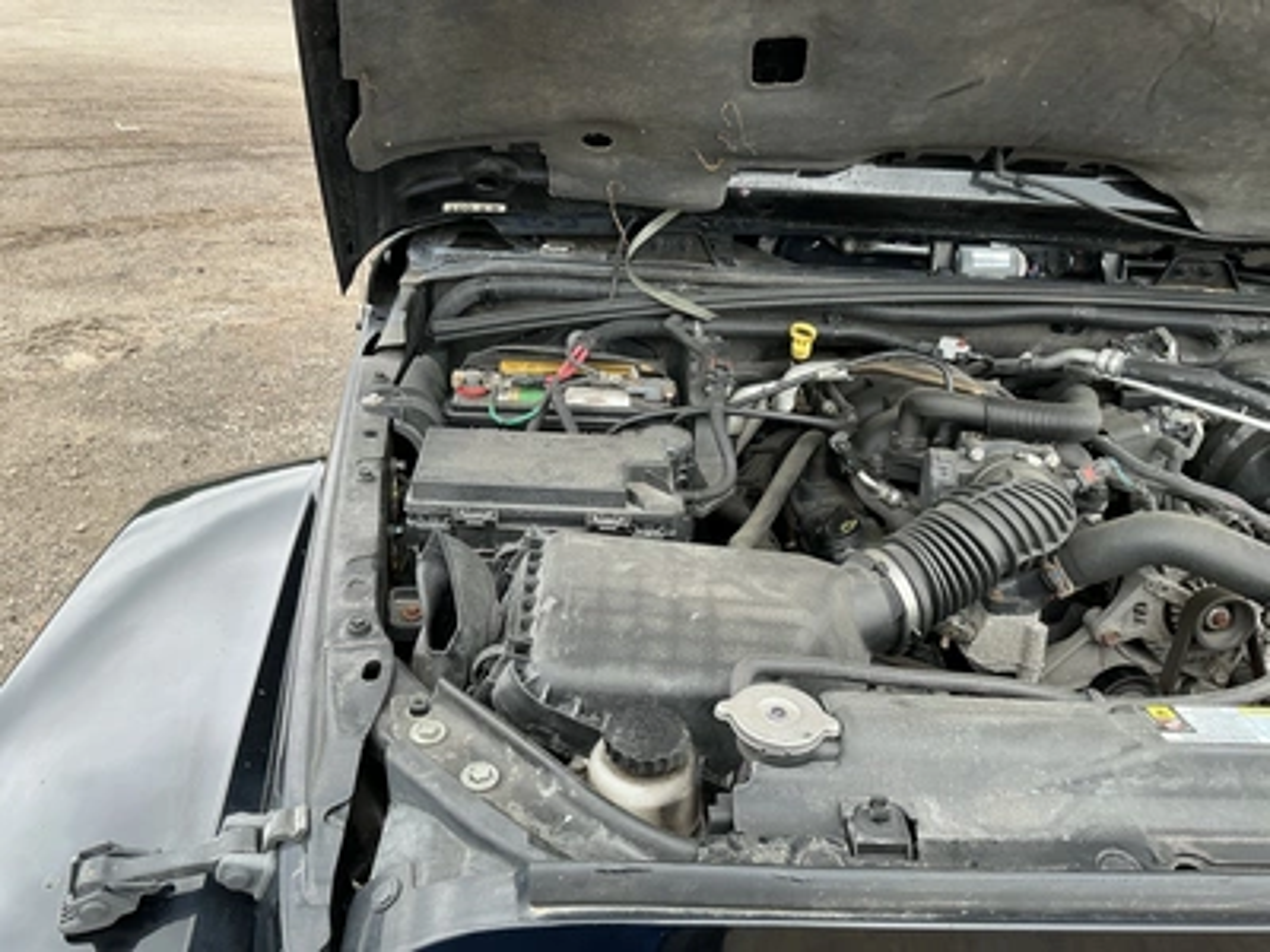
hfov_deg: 63.4
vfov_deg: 49.7
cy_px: 476
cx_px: 635
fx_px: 1027
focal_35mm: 28
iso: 20
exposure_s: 1/133
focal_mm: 3
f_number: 1.8
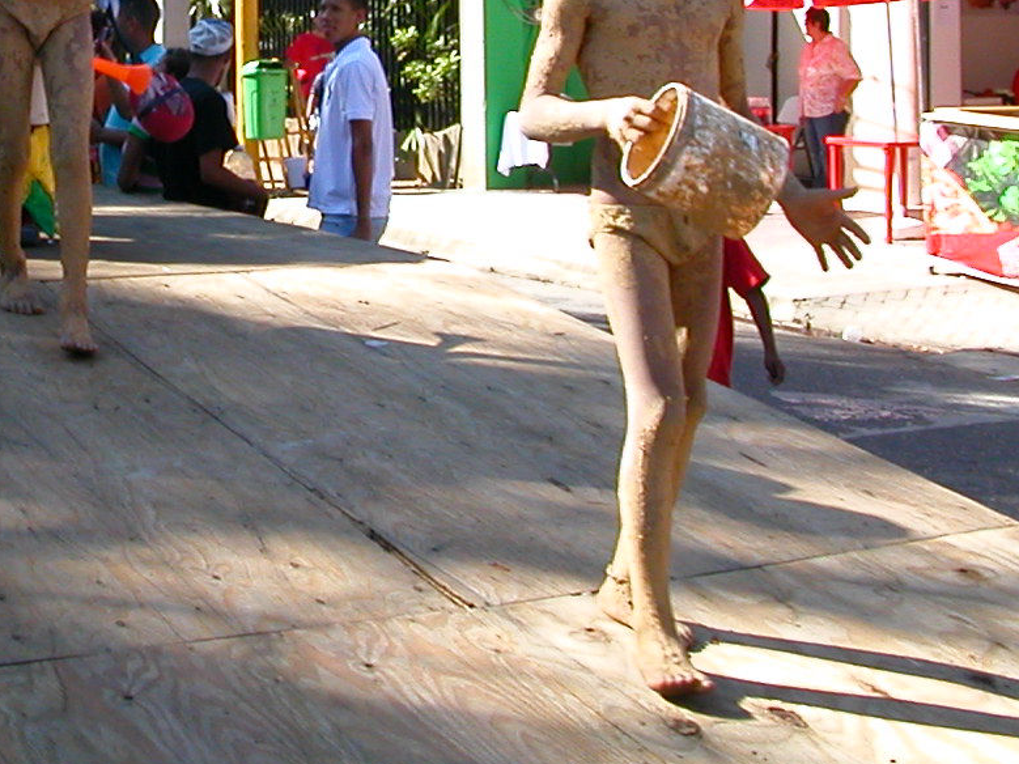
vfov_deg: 19.1
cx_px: 120
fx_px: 2237
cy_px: 81
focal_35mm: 76
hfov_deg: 25.0
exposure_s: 1/207
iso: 100
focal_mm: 5.6
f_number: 4.5
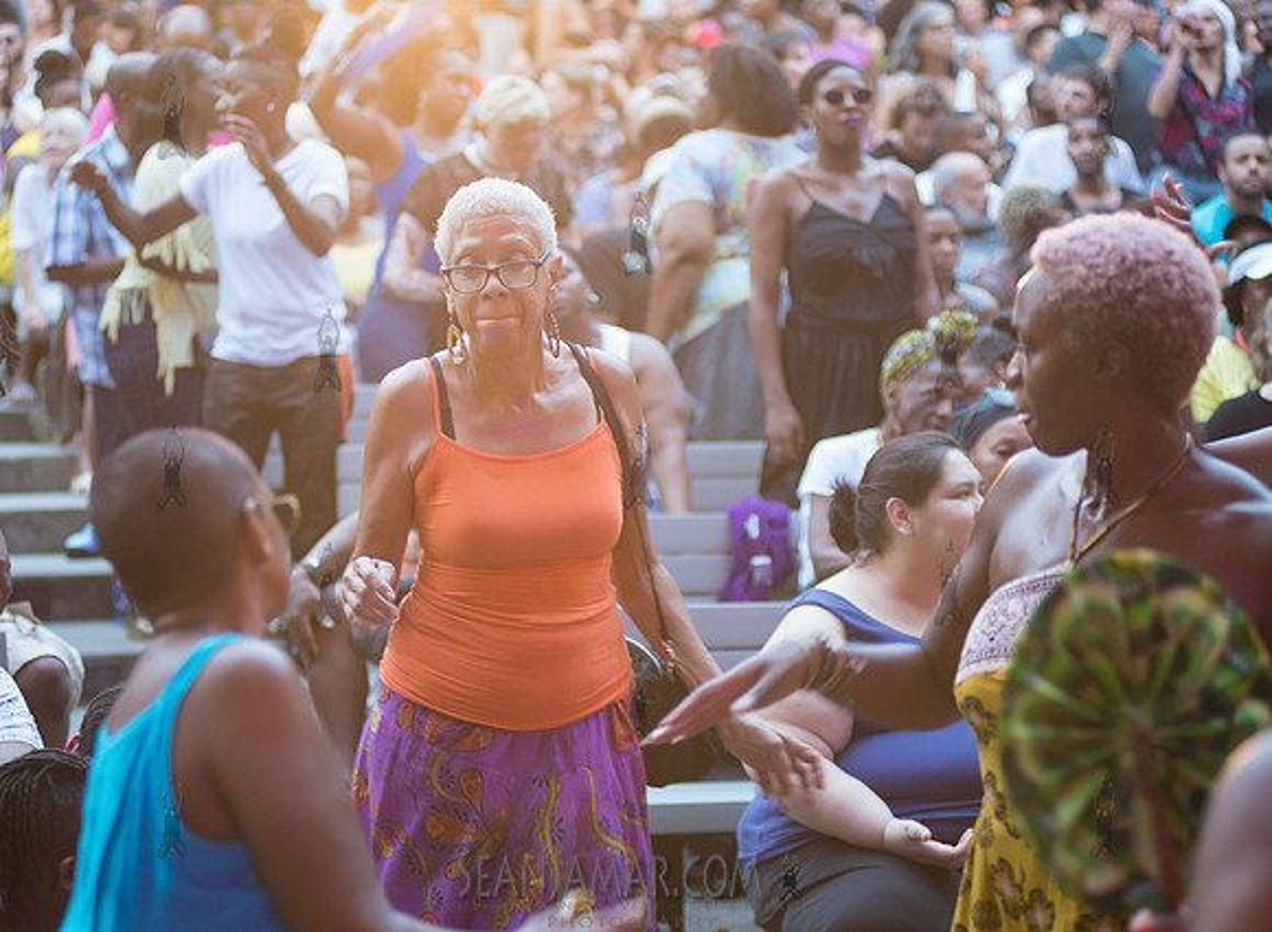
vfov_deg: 15.9
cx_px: 523
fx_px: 3332
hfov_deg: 21.6
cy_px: 500
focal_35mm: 91
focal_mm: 80
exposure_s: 1/60
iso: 2000
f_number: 2.8
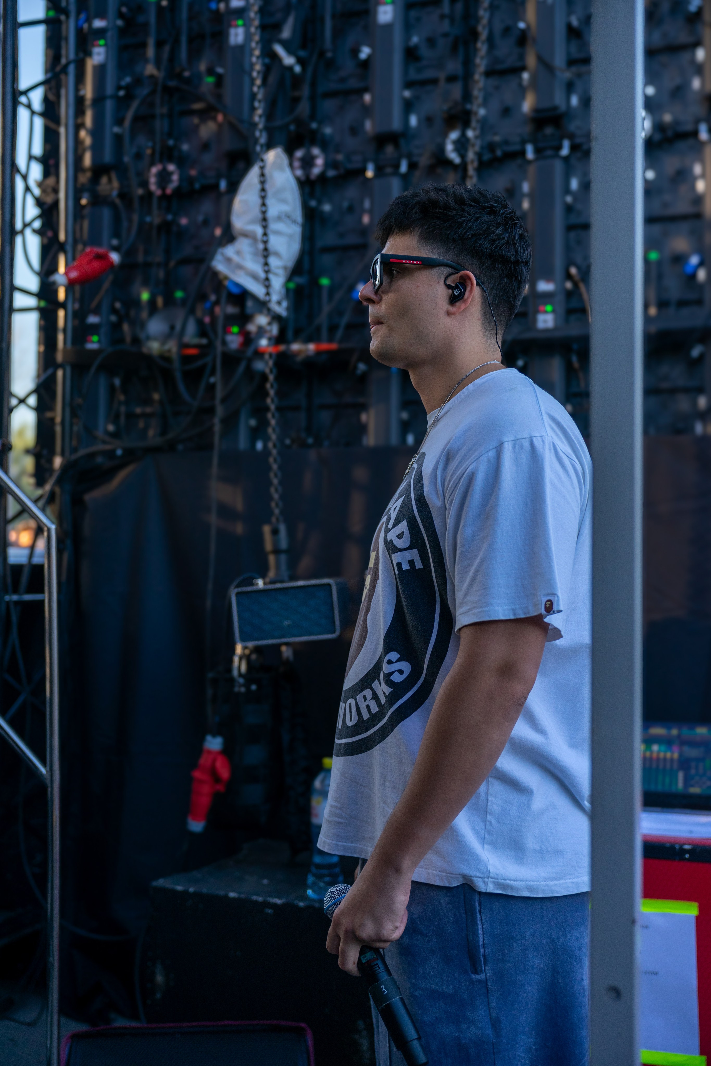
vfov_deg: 46.4
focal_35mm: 42
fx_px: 1244
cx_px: 356
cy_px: 533
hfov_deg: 31.9
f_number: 2.8
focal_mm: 42
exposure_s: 1/800
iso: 400
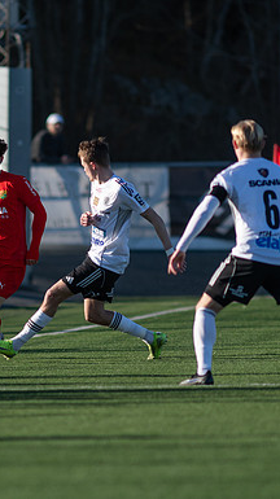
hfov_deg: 1.7
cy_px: 250
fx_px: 9403
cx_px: -3
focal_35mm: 711
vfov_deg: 3.0
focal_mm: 300
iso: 180
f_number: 3.2
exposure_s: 1/2000
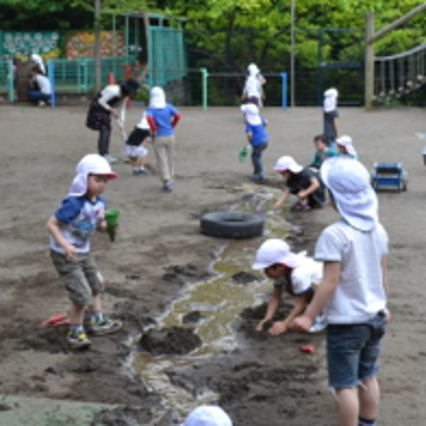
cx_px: 187
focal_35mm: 73
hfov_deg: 23.7
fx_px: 1016
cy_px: 179
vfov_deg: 23.6
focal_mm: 28
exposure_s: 1/125
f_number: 5.6
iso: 200
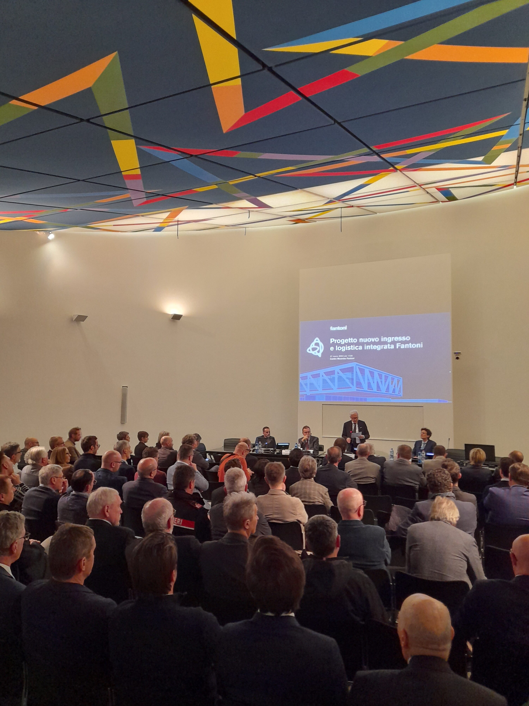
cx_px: 264
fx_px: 509
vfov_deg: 69.4
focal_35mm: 25
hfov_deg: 54.9
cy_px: 353
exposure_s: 1/60
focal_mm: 4.6
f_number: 2
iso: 320
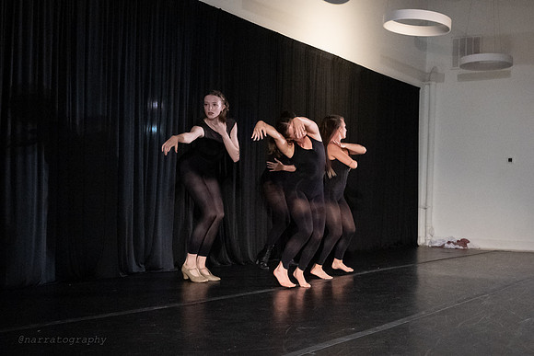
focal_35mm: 48
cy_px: 163
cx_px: 418
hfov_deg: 39.7
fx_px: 711
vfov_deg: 28.1
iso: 6400
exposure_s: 1/400
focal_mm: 28
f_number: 4
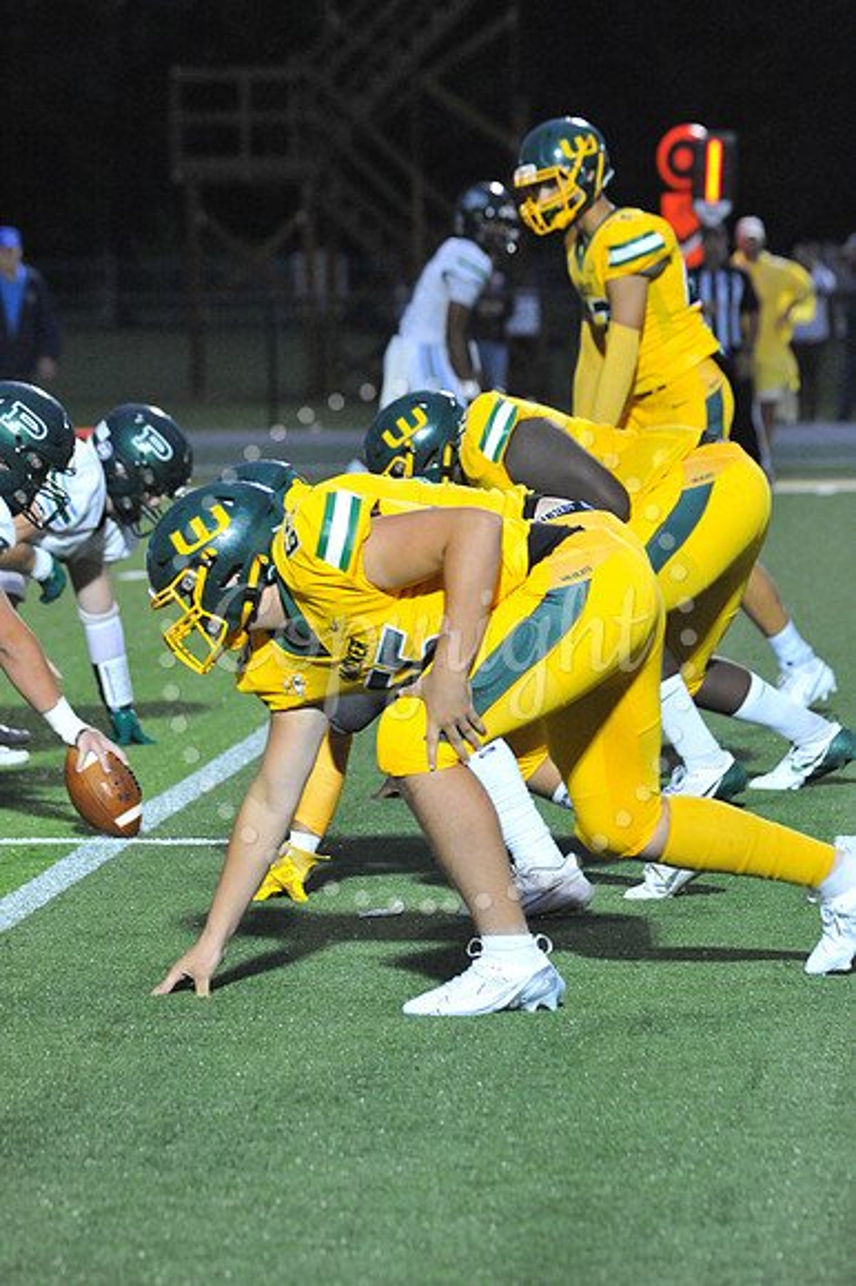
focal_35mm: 220
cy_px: 643
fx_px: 7855
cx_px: 428
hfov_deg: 6.2
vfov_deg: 9.4
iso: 6400
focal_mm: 220
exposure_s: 1/200
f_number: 6.3
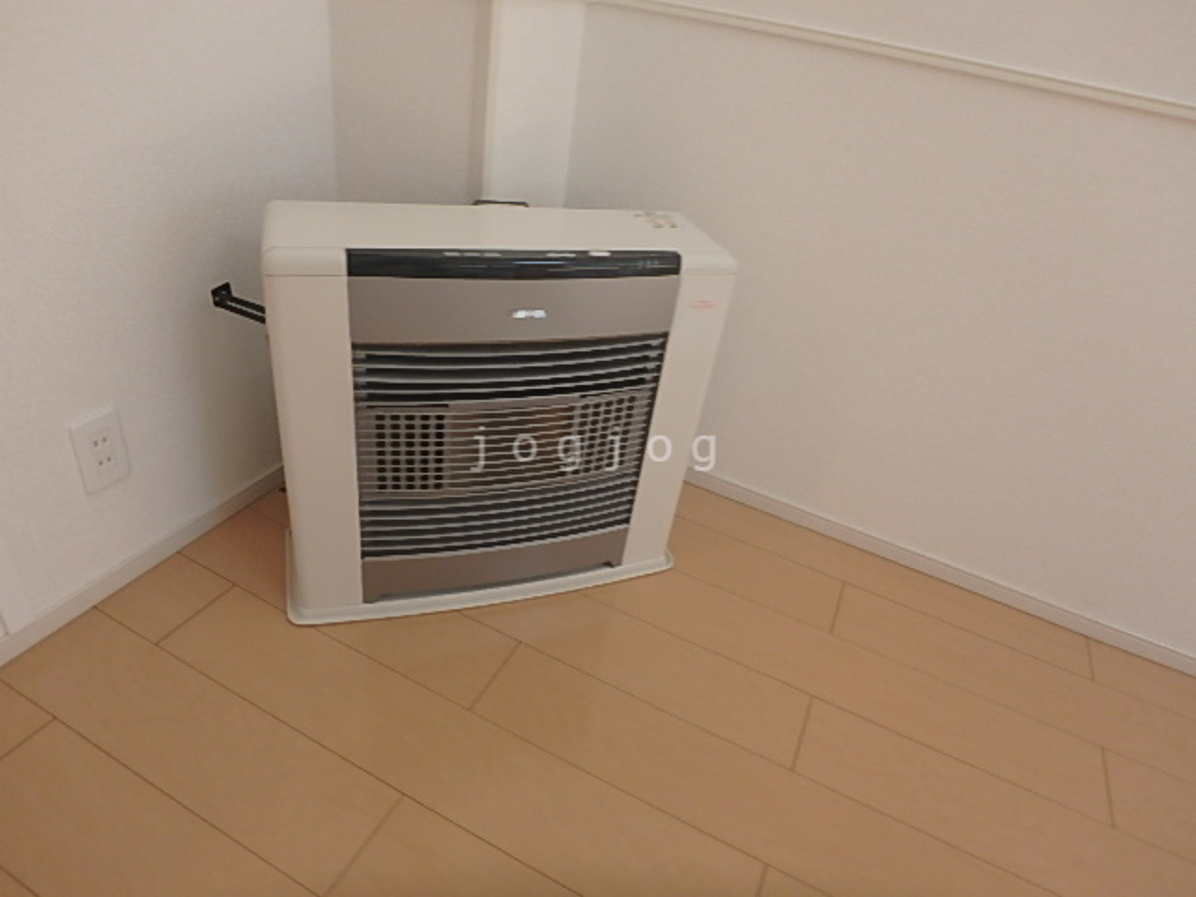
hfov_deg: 79.0
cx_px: 598
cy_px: 448
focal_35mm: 21
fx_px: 726
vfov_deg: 63.4
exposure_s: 1/40
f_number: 3.5
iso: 200
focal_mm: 3.7
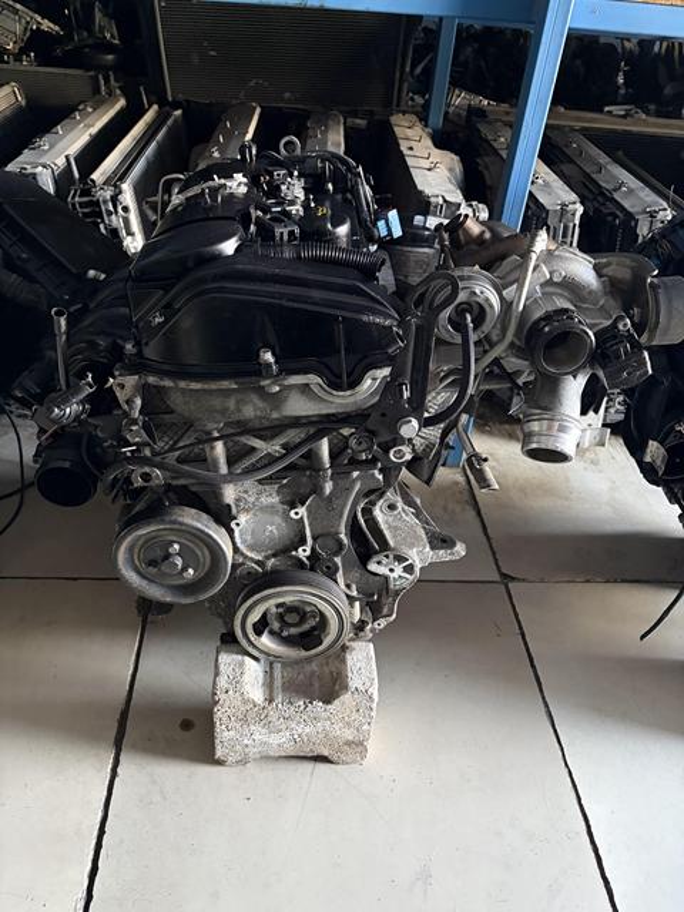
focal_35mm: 26
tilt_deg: -36.4
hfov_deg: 53.1
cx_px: 342
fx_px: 685
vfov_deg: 67.3
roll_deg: -5.0
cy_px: 456
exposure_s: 1/25
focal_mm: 5.96
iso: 500
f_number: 1.6
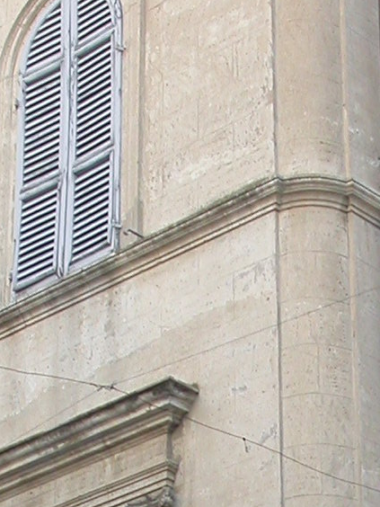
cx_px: 269
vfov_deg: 12.4
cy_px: 702
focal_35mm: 153
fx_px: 2239
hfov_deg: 9.7
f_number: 3.7
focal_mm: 7.85
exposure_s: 1/77.8
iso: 100
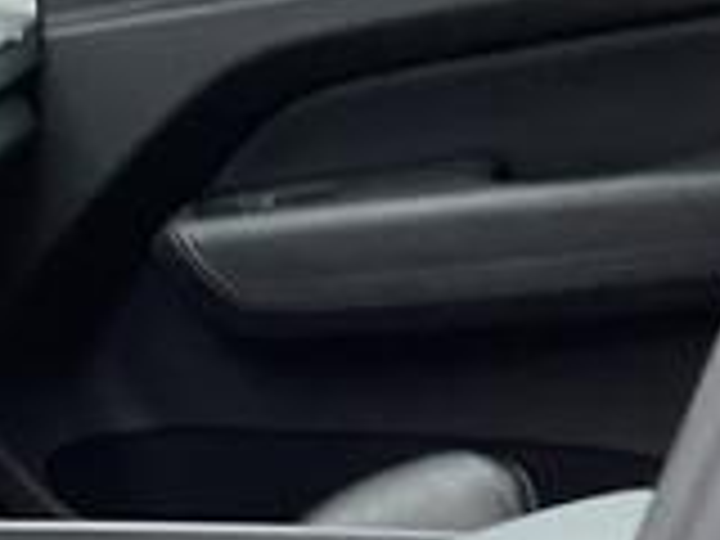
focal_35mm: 130
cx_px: -878
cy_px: 864
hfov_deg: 12.6
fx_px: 2704
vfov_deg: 10.9
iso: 320
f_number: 1.6
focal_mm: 4.2
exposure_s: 1/60
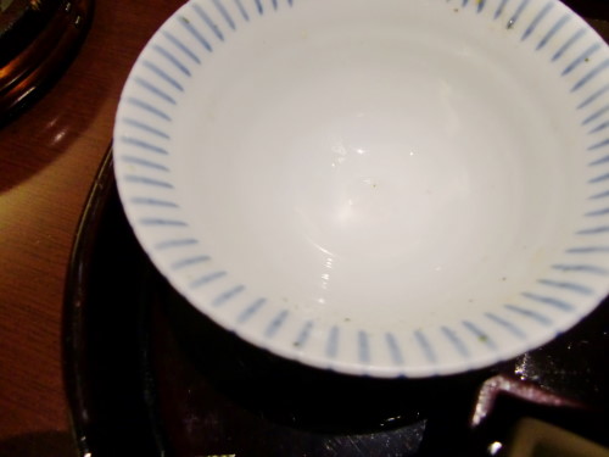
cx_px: 304
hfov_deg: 63.4
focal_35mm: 28
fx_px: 493
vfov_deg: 49.7
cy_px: 228
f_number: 2.6
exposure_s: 1/60
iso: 200
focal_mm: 4.9
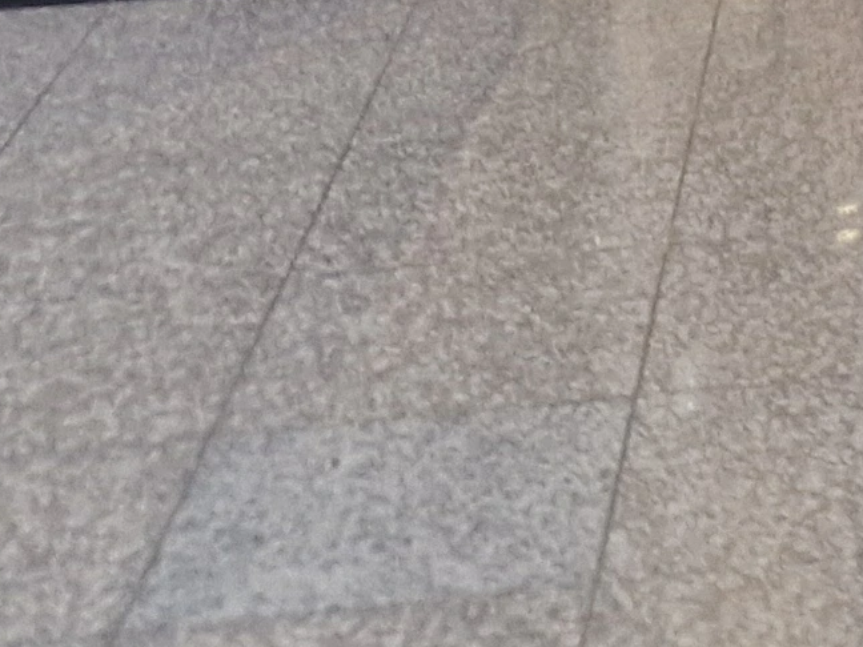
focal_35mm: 142
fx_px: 3540
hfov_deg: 12.0
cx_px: 1855
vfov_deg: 8.7
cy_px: -1251
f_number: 1.8
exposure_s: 1/100
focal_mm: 5.4
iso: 200
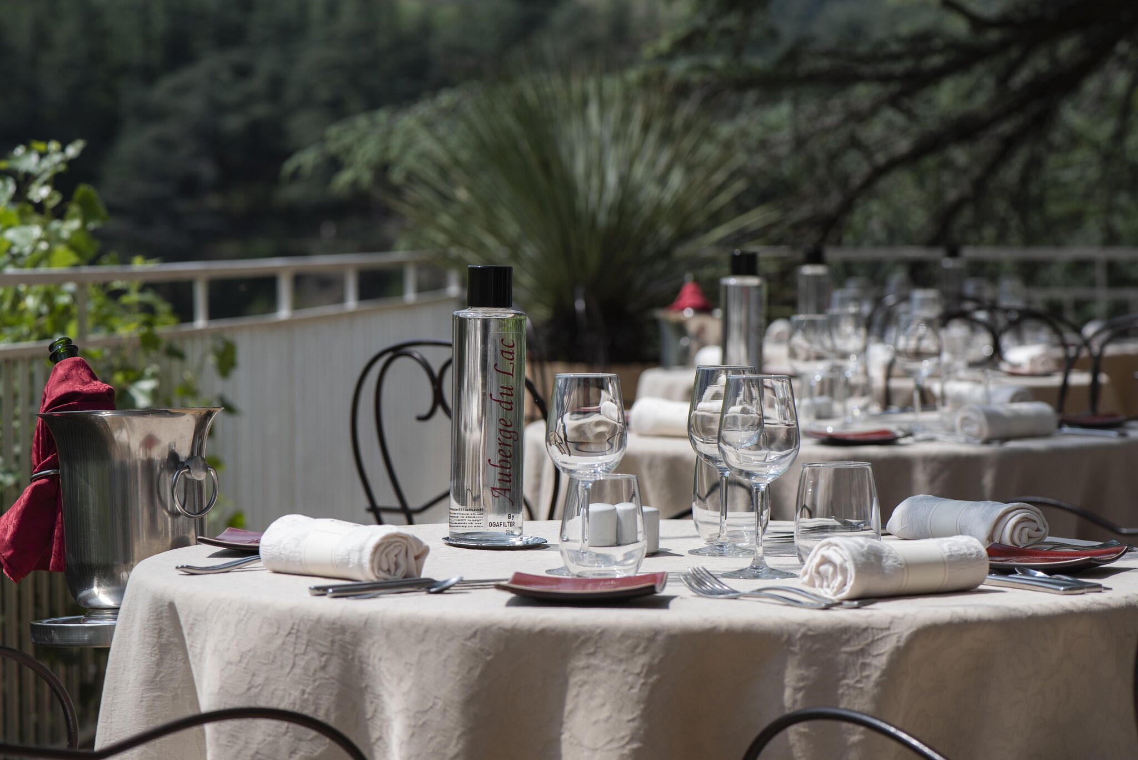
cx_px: 569
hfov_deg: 19.4
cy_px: 380
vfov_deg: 13.1
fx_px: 3320
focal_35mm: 105
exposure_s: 1/640
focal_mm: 105
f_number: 7.1
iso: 100
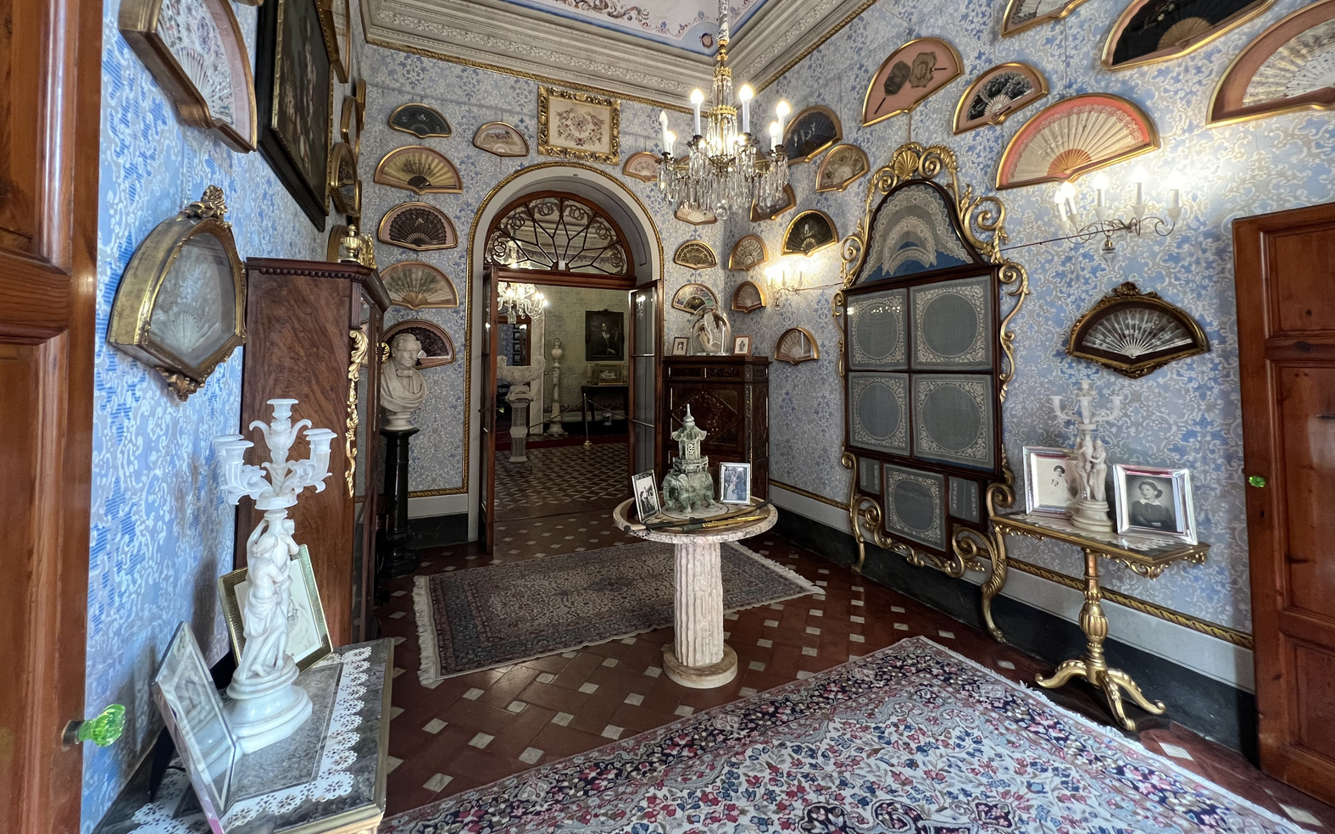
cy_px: 339
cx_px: 661
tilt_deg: +3.3
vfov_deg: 77.8
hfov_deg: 105.3
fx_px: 509
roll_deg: -0.2
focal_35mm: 14
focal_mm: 1.57
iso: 320
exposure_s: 1/50
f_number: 1.8
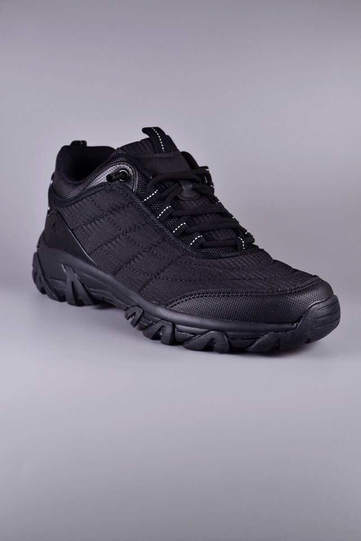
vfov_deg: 41.1
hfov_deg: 28.1
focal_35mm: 48
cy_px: 270
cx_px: 180
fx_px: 722
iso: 100
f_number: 4.8
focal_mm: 32
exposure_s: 1/100
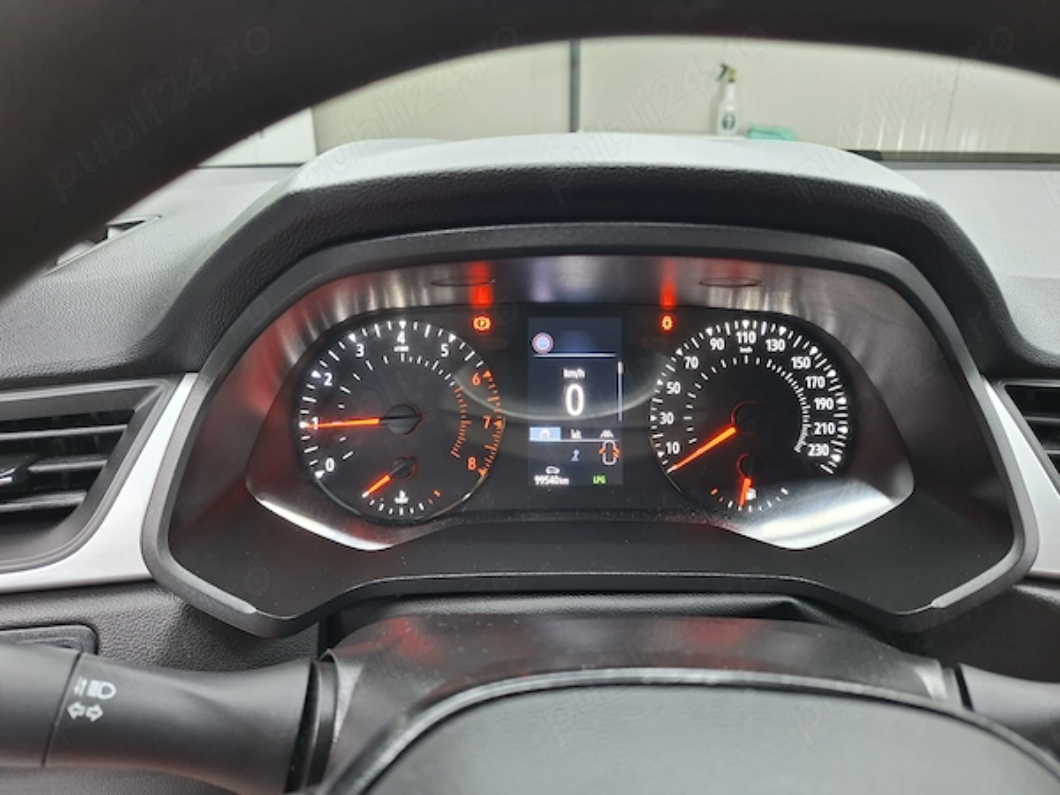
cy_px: 398
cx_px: 530
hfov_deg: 73.9
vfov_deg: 58.9
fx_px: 704
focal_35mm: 23
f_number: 1.8
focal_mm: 5.54
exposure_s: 1/33
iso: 320
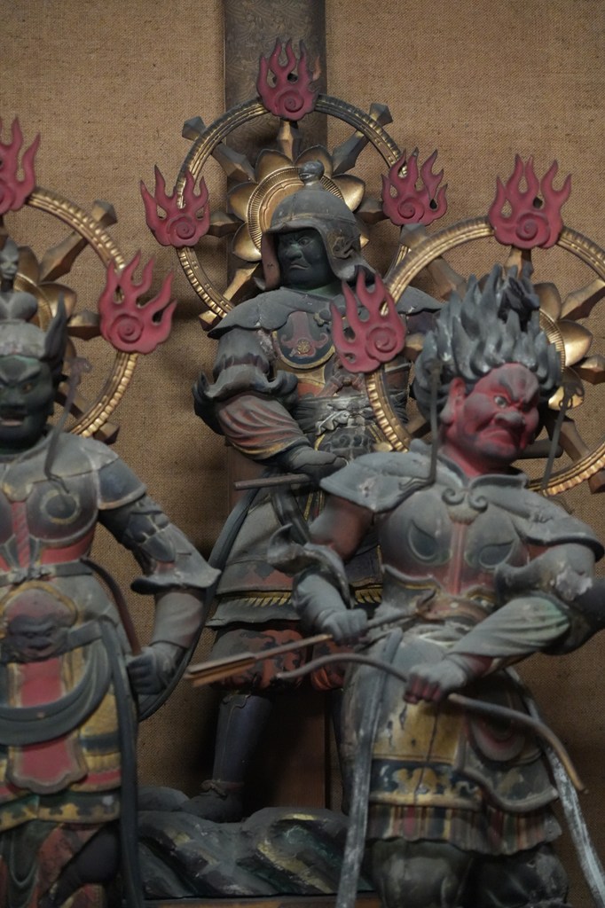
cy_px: 454
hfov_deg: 13.0
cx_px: 302
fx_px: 2648
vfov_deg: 19.5
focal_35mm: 105
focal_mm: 105
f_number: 4
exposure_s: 1/100
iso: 12800
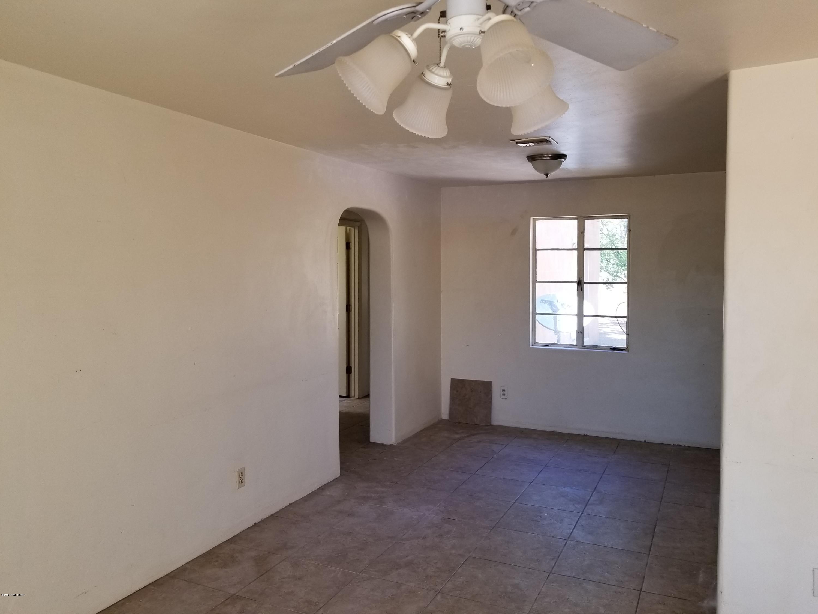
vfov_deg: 53.1
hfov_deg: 67.3
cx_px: 409
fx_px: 614
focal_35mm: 26
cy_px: 307
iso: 80
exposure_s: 1/120
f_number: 1.7
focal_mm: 4.25
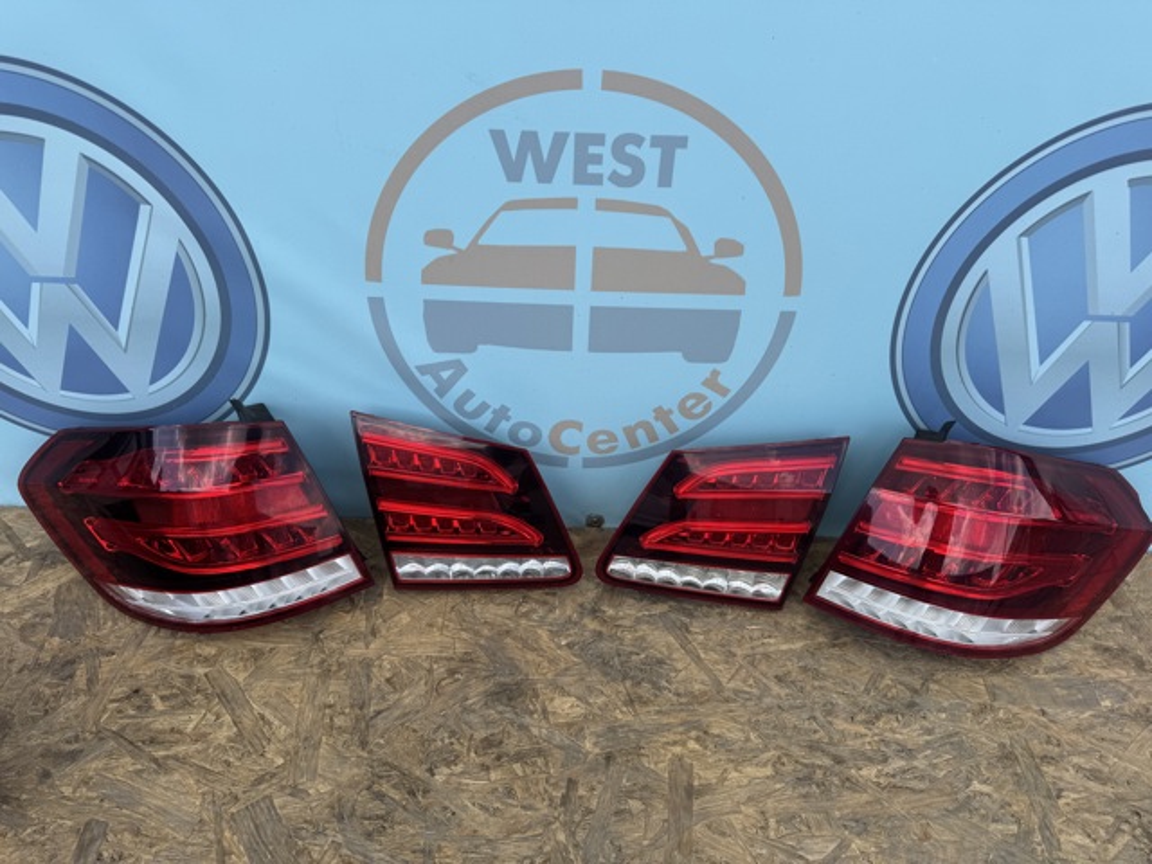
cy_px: 432
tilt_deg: -37.4
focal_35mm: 24
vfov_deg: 56.8
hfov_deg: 71.6
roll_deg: -3.2
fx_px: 799
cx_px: 576
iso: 80
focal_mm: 6.76
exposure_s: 1/1637
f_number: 1.78
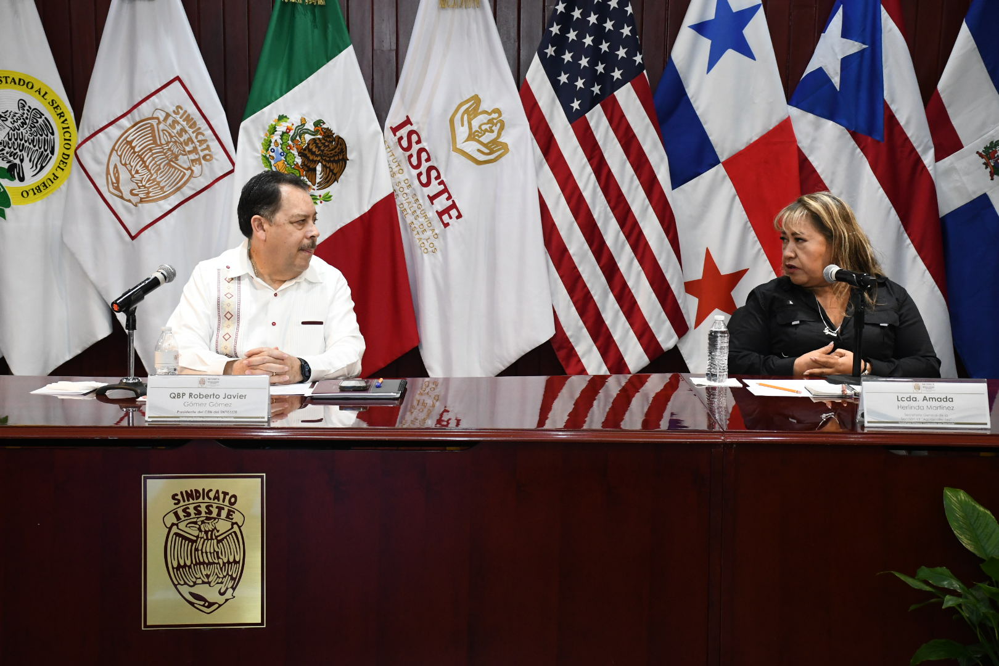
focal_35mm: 72
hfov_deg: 28.1
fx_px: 1998
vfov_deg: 18.9
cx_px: 500
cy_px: 333
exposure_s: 1/100
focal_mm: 48
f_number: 6.3
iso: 2500
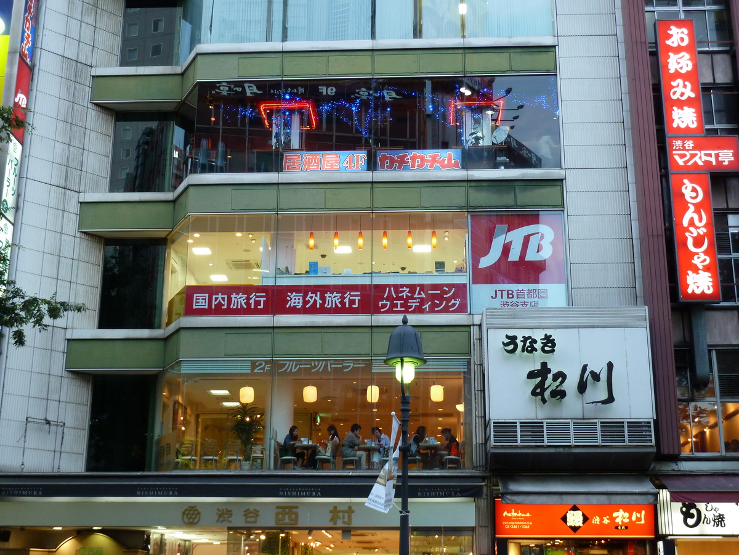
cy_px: 278
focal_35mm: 48
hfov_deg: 39.7
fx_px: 1025
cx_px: 370
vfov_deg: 30.3
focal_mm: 7.9
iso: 200
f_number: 3.8
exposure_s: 1/30
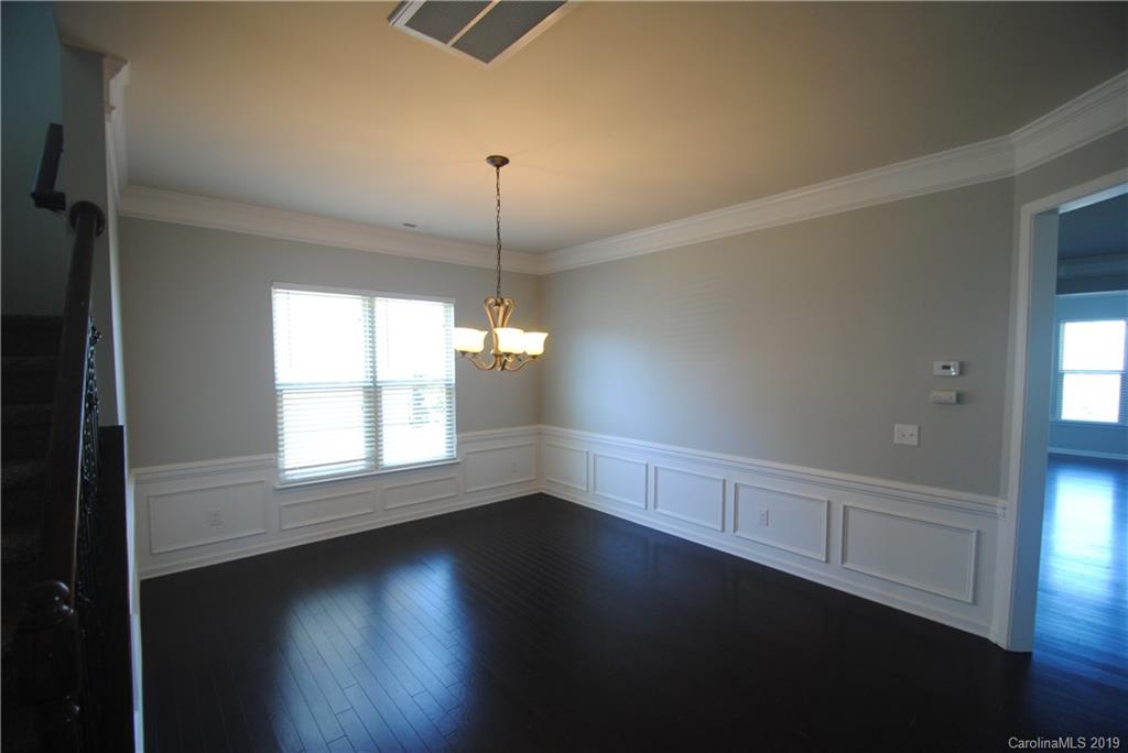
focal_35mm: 15
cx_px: 564
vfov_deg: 77.4
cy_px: 376
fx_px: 470
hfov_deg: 100.4
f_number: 3.5
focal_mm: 10
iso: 220
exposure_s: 1/30
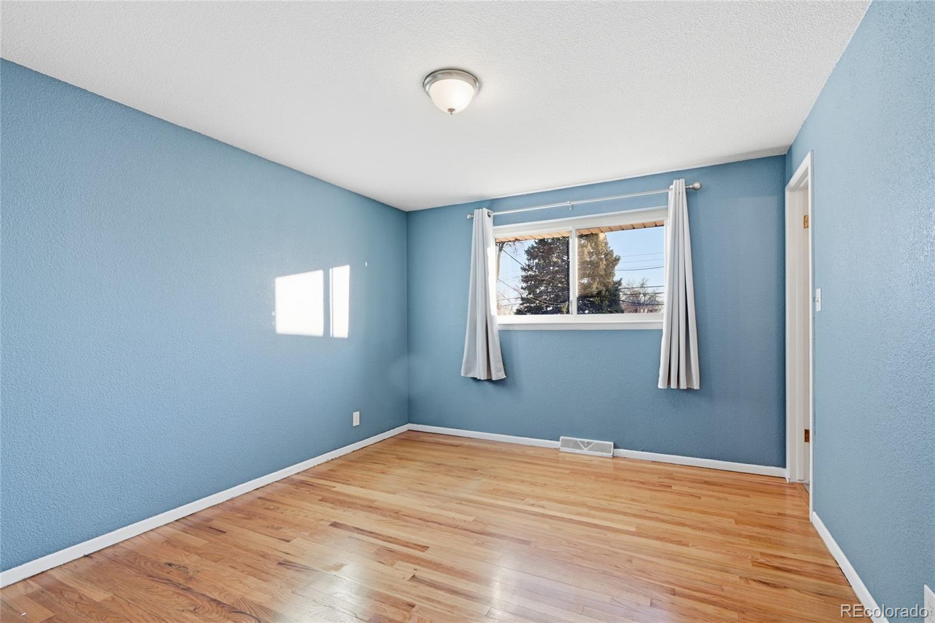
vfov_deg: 77.3
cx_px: 468
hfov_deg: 100.4
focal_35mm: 15
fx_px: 389
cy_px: 312
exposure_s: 1/640
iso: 400
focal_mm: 10
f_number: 8
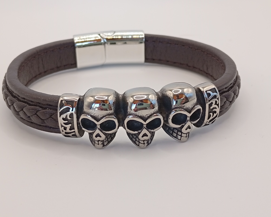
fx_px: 417
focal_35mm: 52
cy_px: 108
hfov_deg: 36.0
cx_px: 134
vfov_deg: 29.1
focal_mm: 3.98
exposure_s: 1/225
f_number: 1.8
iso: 50
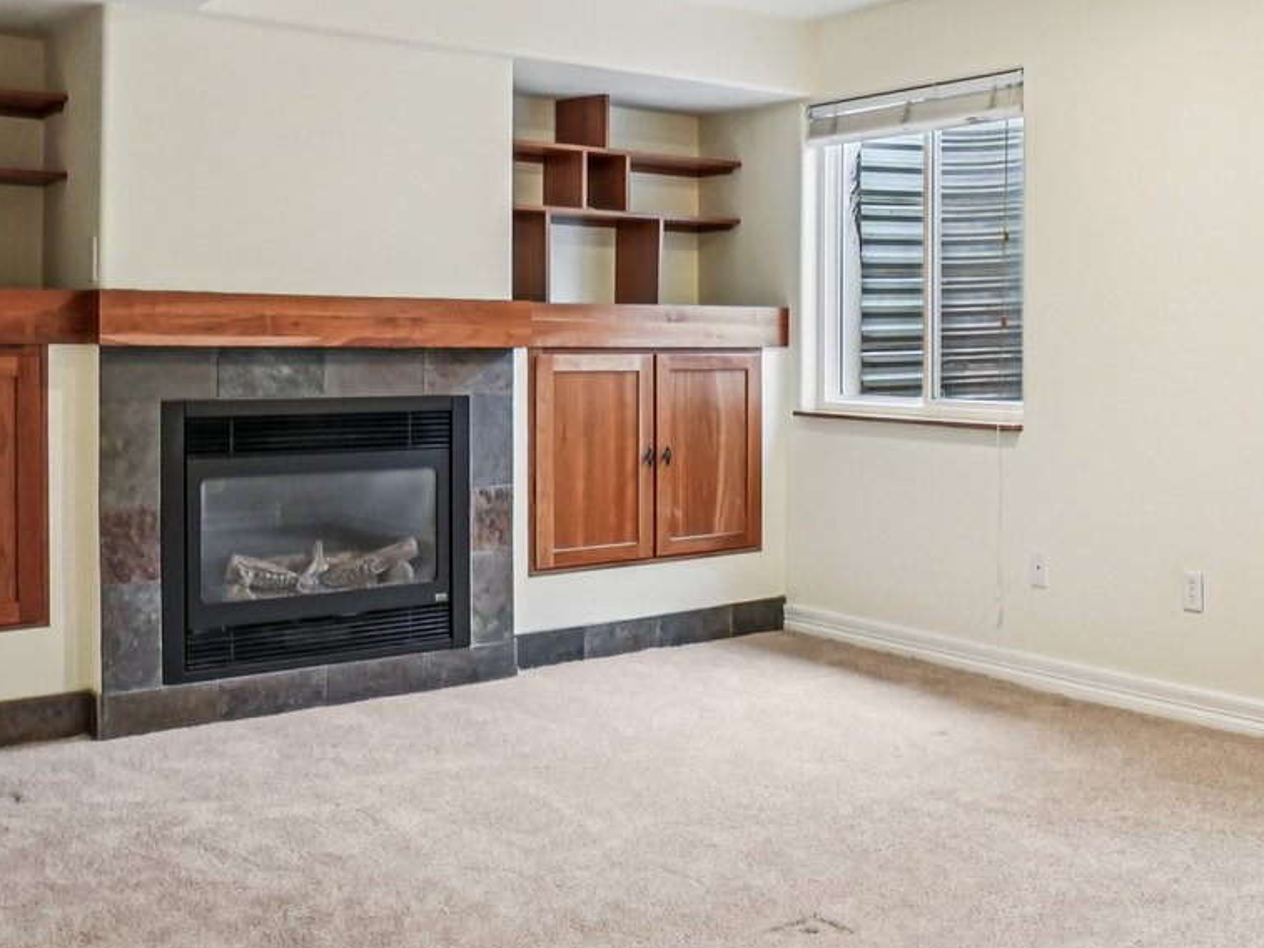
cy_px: 361
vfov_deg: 36.6
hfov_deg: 44.4
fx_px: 1424
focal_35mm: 39
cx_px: 1090
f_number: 8
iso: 400
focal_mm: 10
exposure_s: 1/8
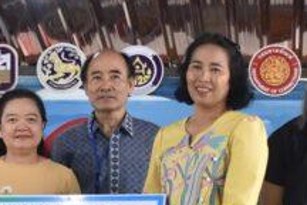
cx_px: 212
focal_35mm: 123
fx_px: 1047
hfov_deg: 16.6
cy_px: 236
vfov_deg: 11.0
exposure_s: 1/250
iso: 800
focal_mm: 23
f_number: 3.8
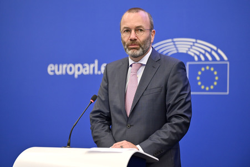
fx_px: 1006
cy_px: 84
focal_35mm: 145
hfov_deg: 14.2
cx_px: 125
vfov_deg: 9.4
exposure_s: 1/320
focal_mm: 145
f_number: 2.8
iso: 1600
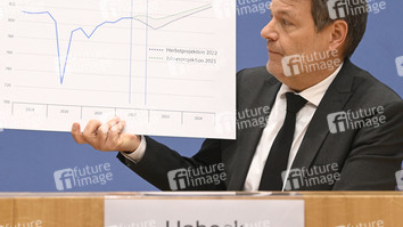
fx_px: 1026
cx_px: 212
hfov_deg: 22.2
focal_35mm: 96
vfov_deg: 12.6
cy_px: 91
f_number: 5.6
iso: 4000
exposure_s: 1/500
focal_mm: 72
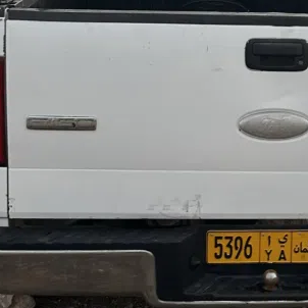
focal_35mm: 45
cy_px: 82
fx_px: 453
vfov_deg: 36.8
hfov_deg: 36.4
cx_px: 244
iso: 250
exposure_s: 1/82
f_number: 1.78
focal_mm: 6.86
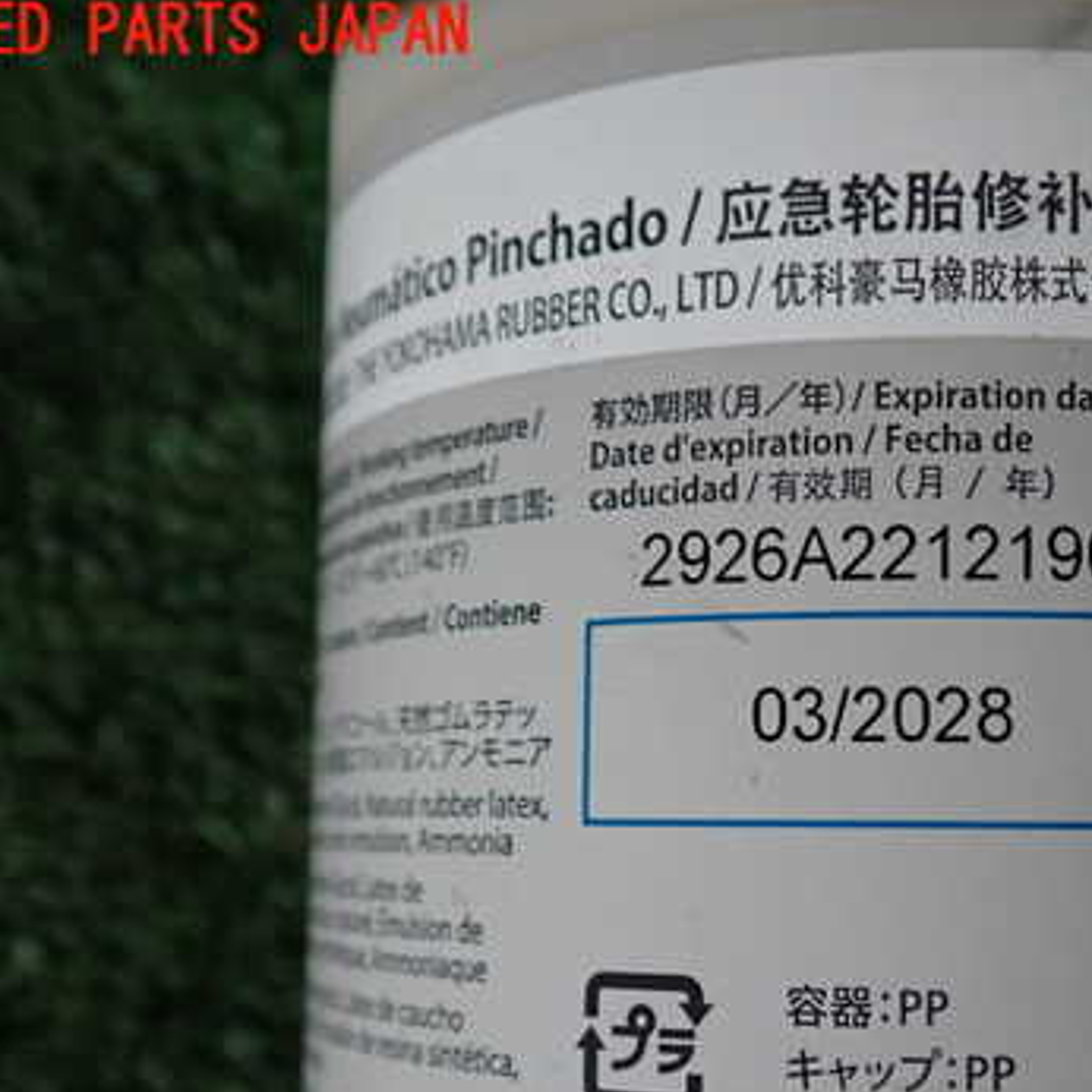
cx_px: 843
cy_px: 704
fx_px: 1642
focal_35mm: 46
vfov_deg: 36.5
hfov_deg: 35.8
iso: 320
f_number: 2.3
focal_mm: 5.4
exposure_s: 1/125
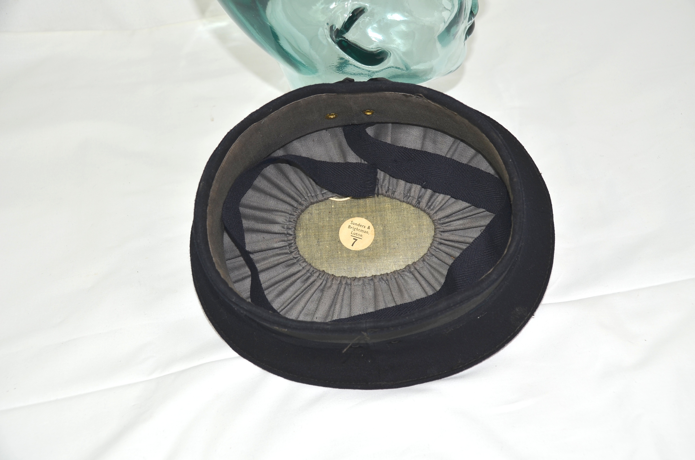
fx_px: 925
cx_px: 348
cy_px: 230
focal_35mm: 48
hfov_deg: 41.2
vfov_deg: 28.0
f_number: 5.6
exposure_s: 1/250
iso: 100
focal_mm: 32
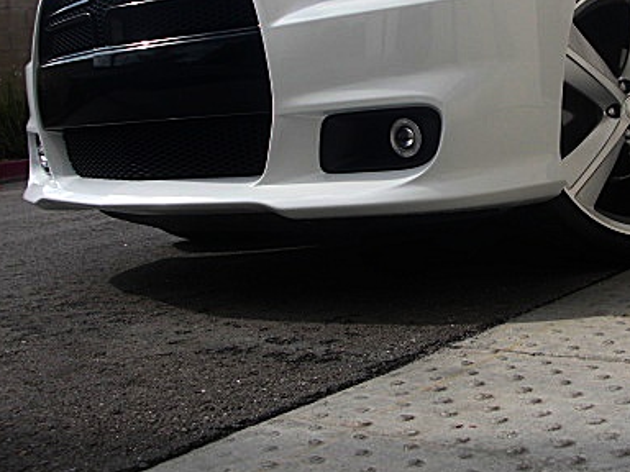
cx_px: 494
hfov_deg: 31.4
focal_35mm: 60
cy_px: 115
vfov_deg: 24.1
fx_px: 1092
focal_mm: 6.3
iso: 50
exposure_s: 1/125
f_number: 7.9
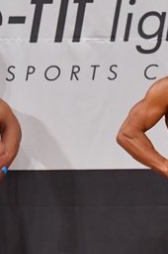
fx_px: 5741
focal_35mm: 818
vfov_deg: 2.5
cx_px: -4
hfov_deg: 1.7
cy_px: 195
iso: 7200
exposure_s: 1/400
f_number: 5.6
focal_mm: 180
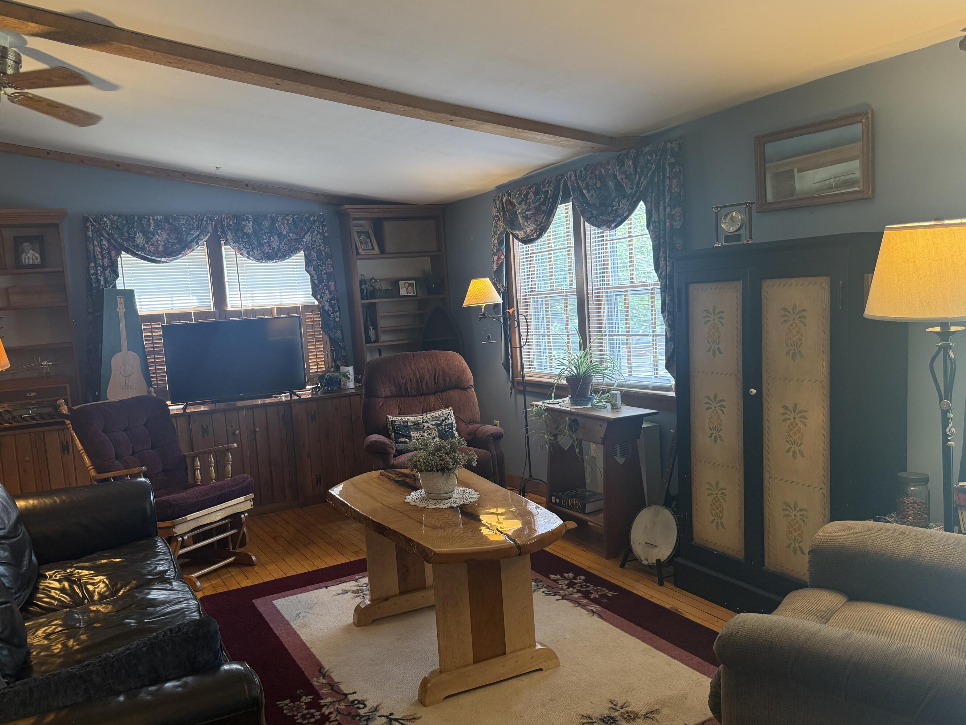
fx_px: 753
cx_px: 434
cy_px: 382
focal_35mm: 27
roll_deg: +4.3
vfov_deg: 51.3
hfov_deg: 65.2
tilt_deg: -6.5
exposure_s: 1/120
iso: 250
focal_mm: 6.76
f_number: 1.78
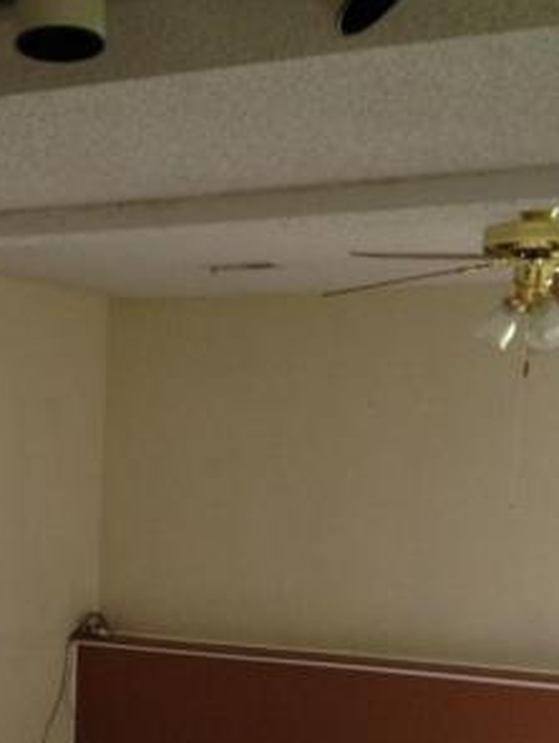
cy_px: 720
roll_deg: -1.2
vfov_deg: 20.9
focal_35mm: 91
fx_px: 1955
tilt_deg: -7.1
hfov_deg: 16.0
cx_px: 45
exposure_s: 1/20
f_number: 2.4
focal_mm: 4.28
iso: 125
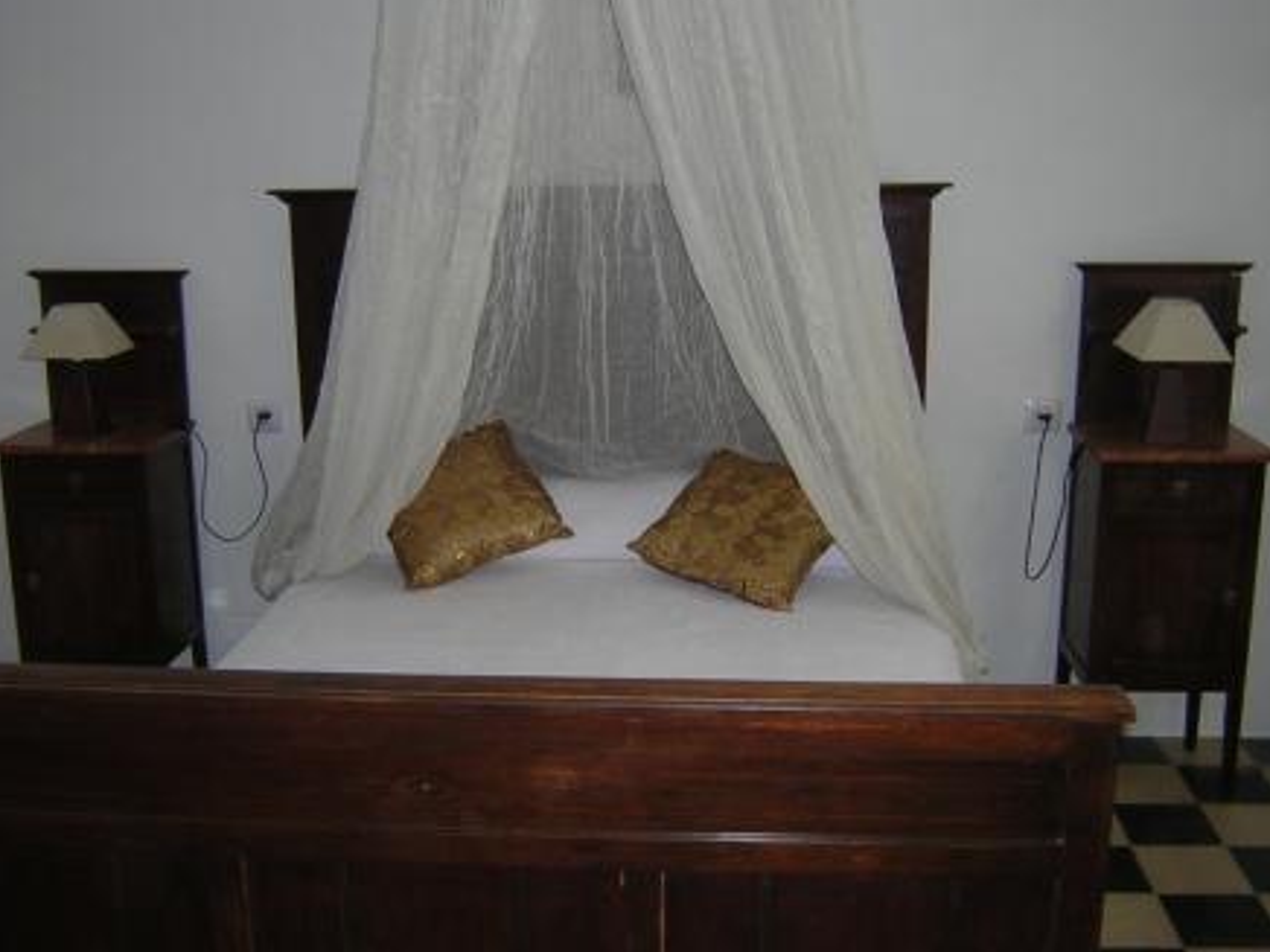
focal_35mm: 37
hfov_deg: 50.1
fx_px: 1357
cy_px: 466
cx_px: 623
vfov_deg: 38.7
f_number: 2.6
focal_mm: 4.7
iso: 119
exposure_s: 1/60.1
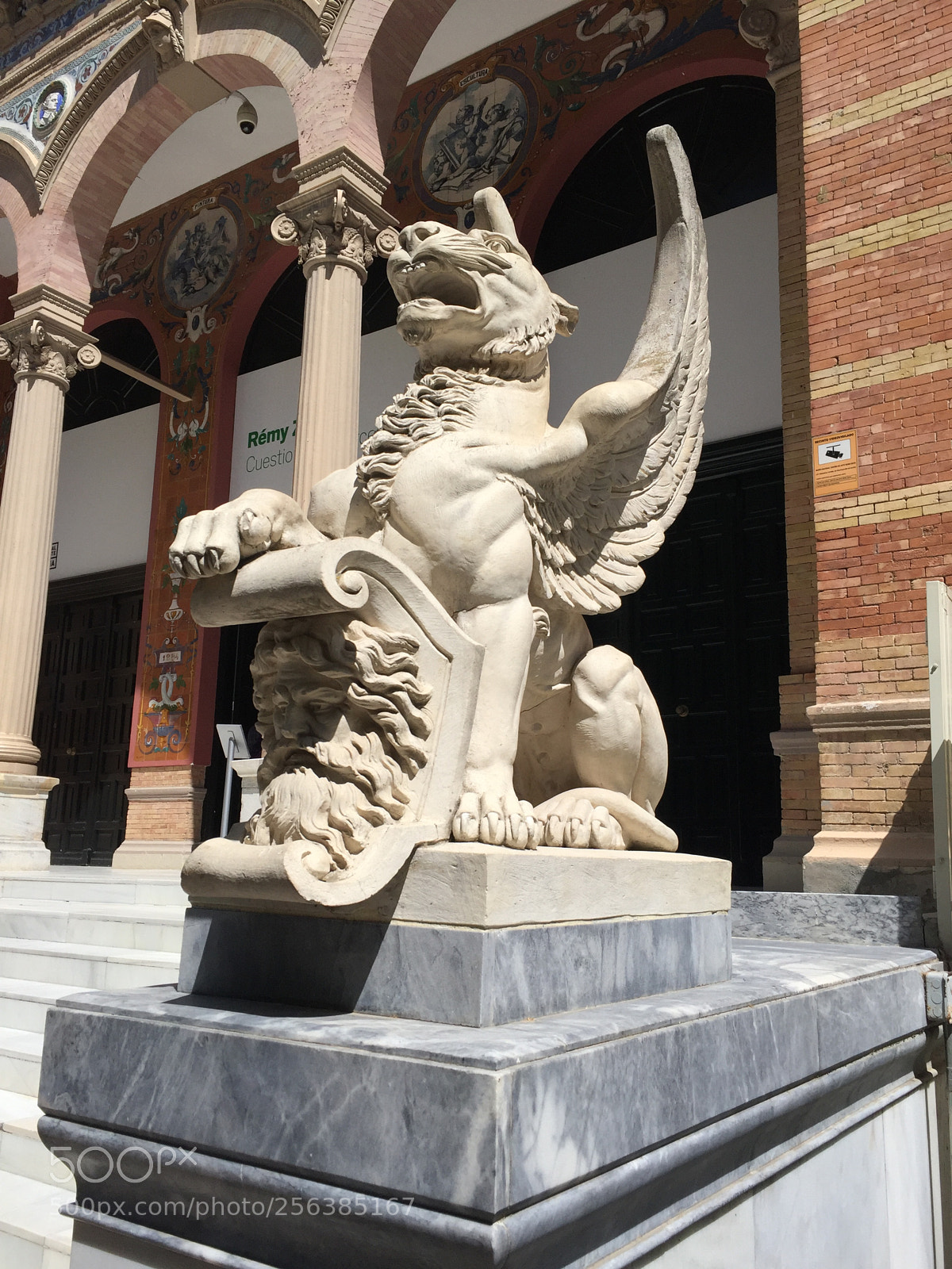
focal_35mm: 29
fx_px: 1063
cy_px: 634
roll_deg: -1.4
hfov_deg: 48.2
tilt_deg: +13.1
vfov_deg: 61.7
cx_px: 476
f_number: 2.2
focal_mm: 4.15
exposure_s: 1/3968
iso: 32
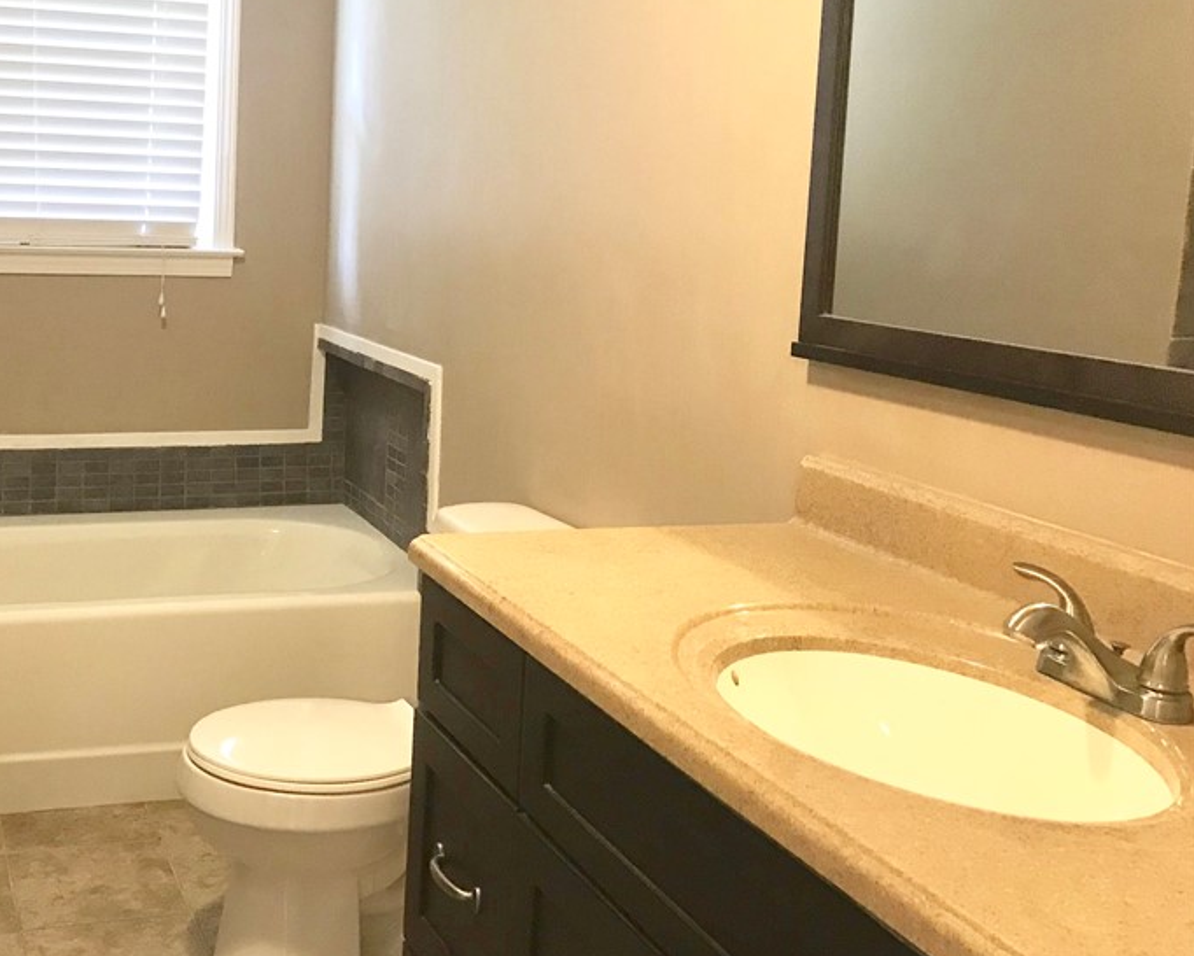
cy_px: 344
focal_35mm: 41
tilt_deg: -6.1
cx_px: 301
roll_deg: -1.6
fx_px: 1449
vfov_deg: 36.2
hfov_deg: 43.4
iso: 80
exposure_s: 1/15
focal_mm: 3.99
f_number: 1.8
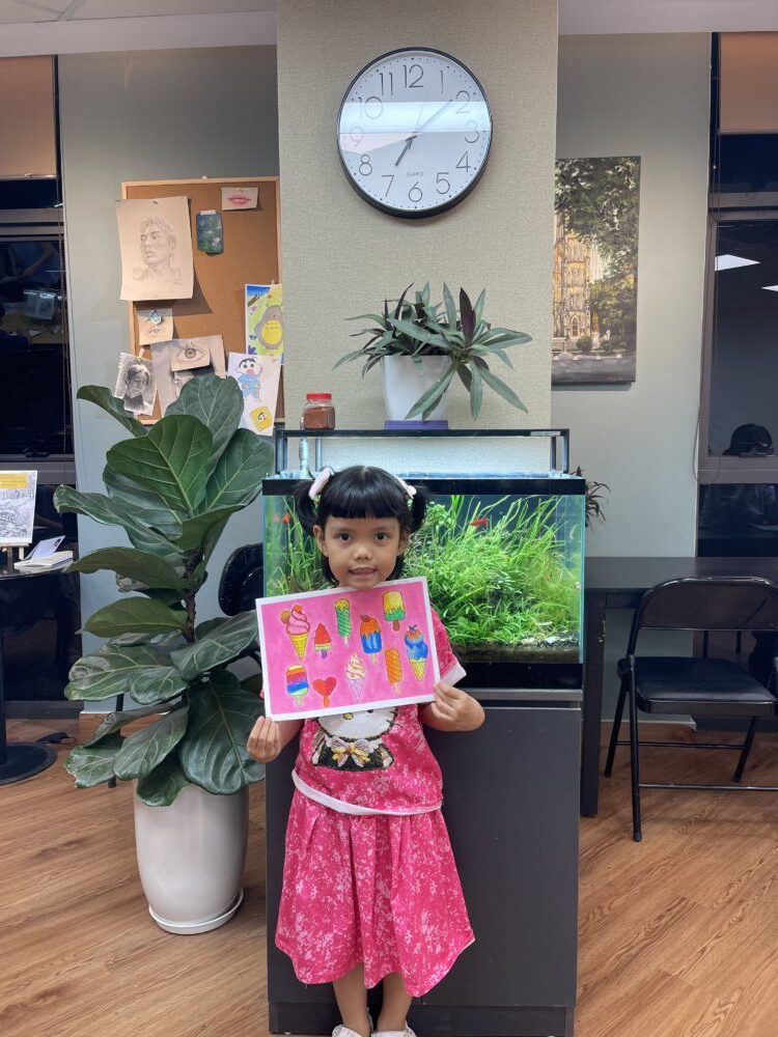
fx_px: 749
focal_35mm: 25
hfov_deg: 54.9
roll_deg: +0.0
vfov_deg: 69.4
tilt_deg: -5.8
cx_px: 389
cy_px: 518
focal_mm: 5.1
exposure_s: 1/100
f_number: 1.6
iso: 80
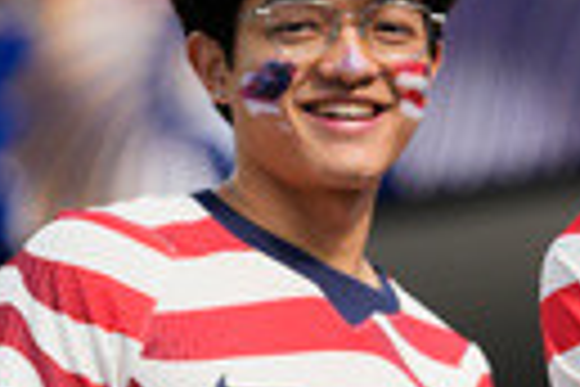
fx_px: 9376
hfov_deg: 3.5
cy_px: 169
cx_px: 922
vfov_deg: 2.4
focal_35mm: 582
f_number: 2.8
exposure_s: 1/1250
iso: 200
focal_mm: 147
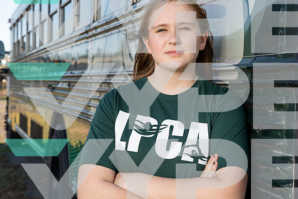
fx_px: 546
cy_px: 96
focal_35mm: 66
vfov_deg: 20.6
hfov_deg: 30.5
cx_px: 166
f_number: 8
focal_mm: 54
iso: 320
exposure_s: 1/250
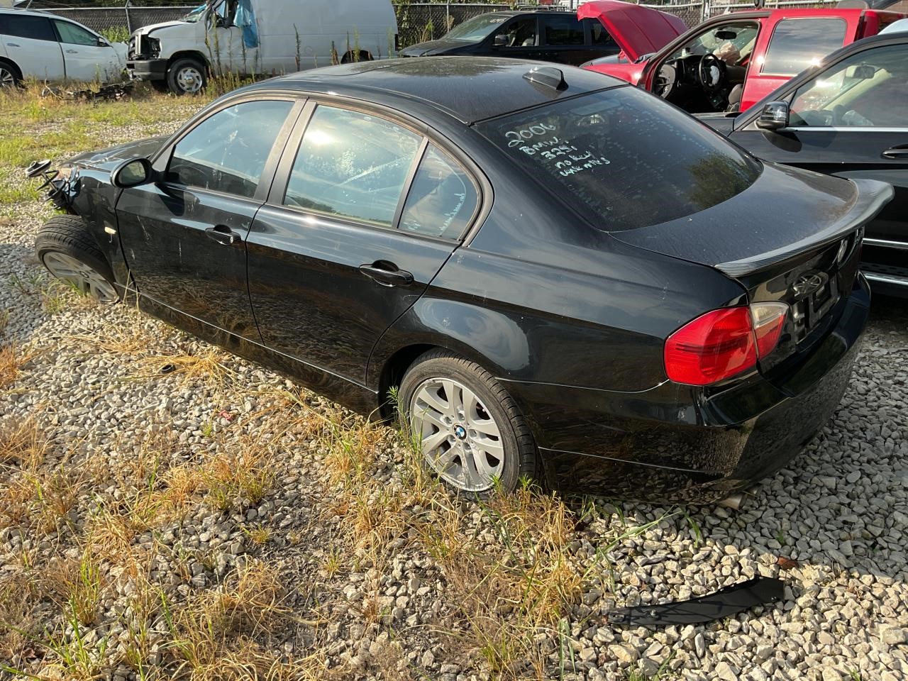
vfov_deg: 48.2
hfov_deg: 61.7
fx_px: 761
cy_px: 340
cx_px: 454
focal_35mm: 29
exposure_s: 1/944
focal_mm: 3
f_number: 1.8
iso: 16
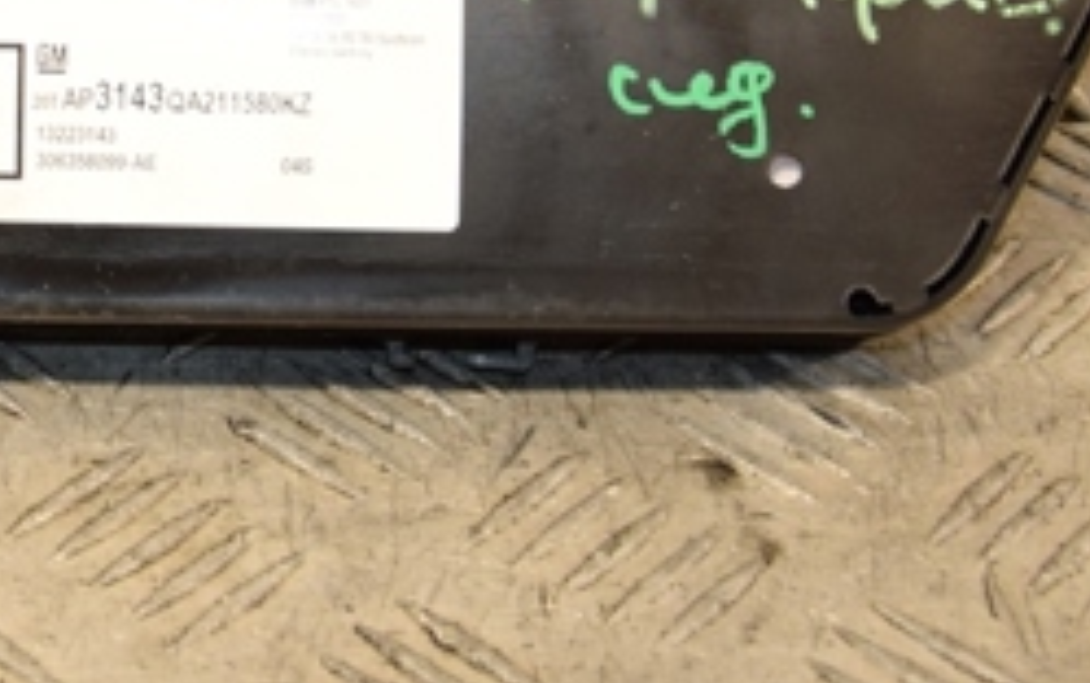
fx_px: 3270
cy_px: -9
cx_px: 114
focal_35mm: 110
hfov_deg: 18.6
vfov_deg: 11.8
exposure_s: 1/200
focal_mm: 28
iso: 800
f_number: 5
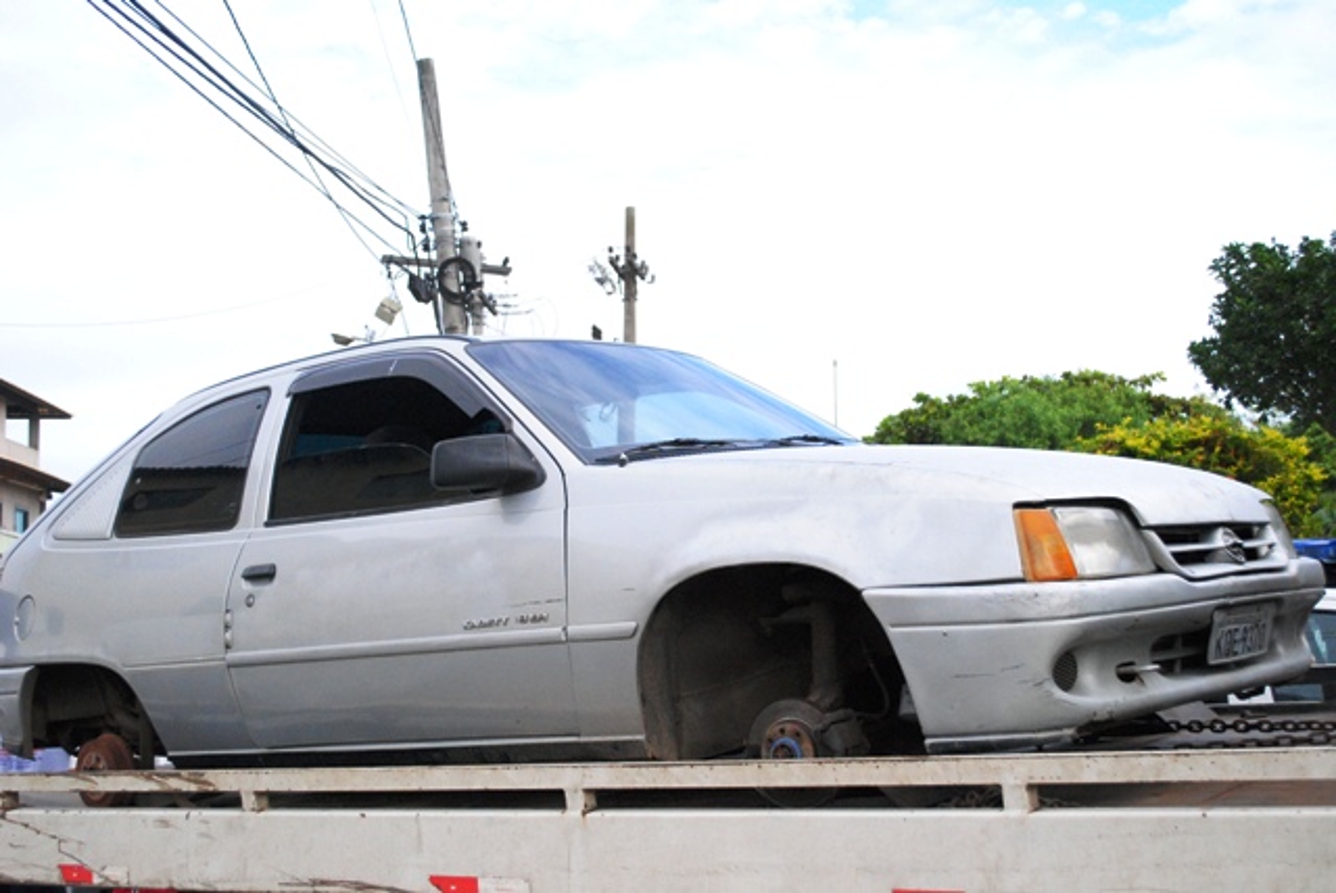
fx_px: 1783
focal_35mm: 48
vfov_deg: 28.1
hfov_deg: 41.1
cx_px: 668
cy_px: 446
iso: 1600
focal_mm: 32
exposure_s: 1/2500
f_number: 5
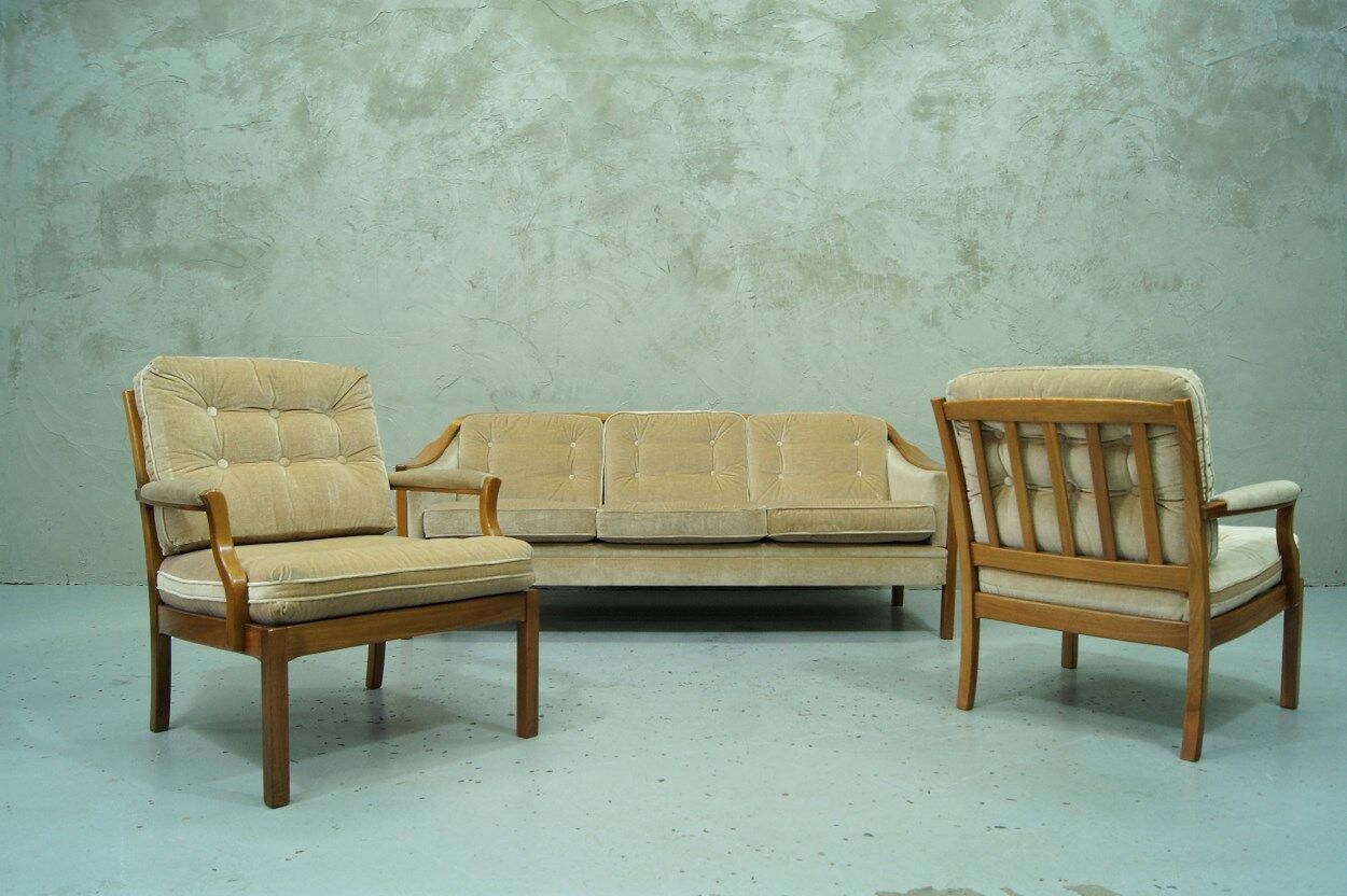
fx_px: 1010
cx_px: 674
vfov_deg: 47.9
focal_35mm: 27
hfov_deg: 67.4
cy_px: 448
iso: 400
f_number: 6.3
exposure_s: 1/15
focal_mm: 18
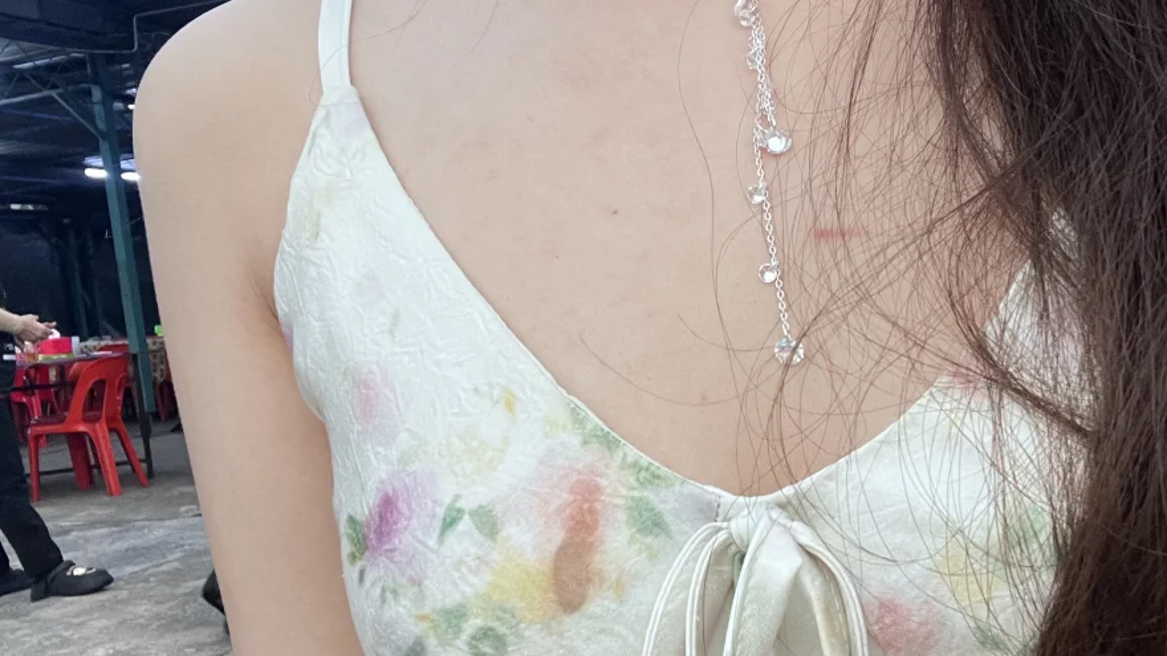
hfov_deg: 48.5
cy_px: 411
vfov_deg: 28.9
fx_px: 1269
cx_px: 789
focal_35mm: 41
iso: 160
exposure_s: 1/50
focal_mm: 2.71
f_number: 2.2
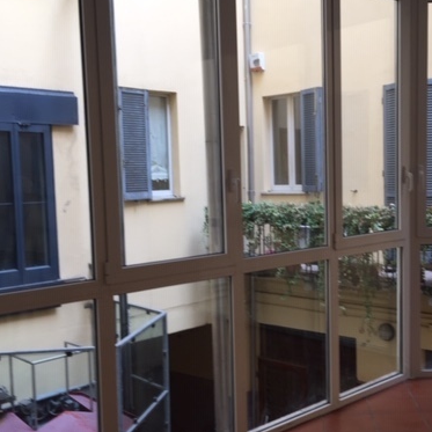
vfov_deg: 38.3
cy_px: 235
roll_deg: +1.4
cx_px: 273
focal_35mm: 44
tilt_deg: -6.4
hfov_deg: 38.1
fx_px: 621
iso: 32
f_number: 2.2
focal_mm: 4.15
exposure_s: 1/50
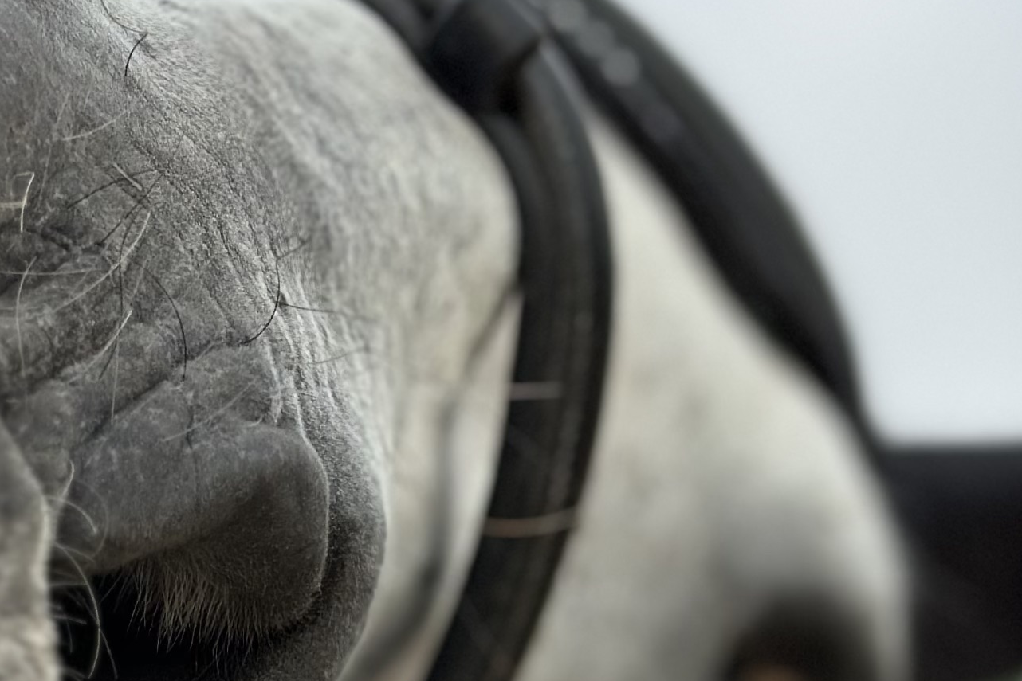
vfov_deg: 8.6
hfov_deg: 13.0
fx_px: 4457
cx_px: 229
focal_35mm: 157
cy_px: 957
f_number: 1.78
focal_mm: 6.86
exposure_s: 1/1815
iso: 80
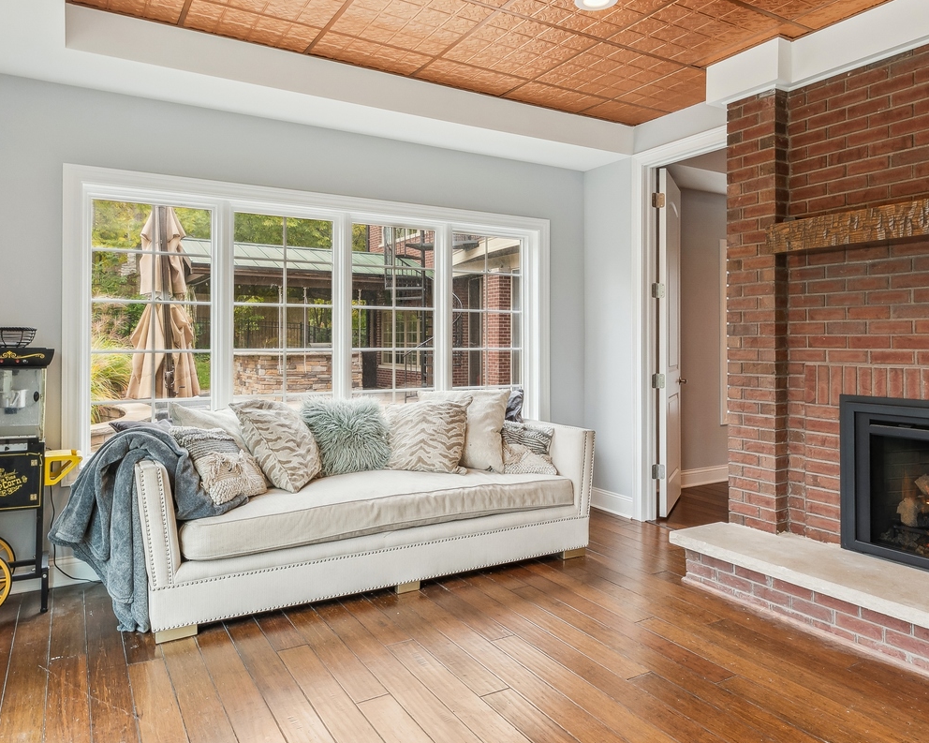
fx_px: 632
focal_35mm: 23
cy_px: 330
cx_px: 493
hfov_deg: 72.5
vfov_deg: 60.7
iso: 200
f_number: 8
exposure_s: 1/20
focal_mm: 10
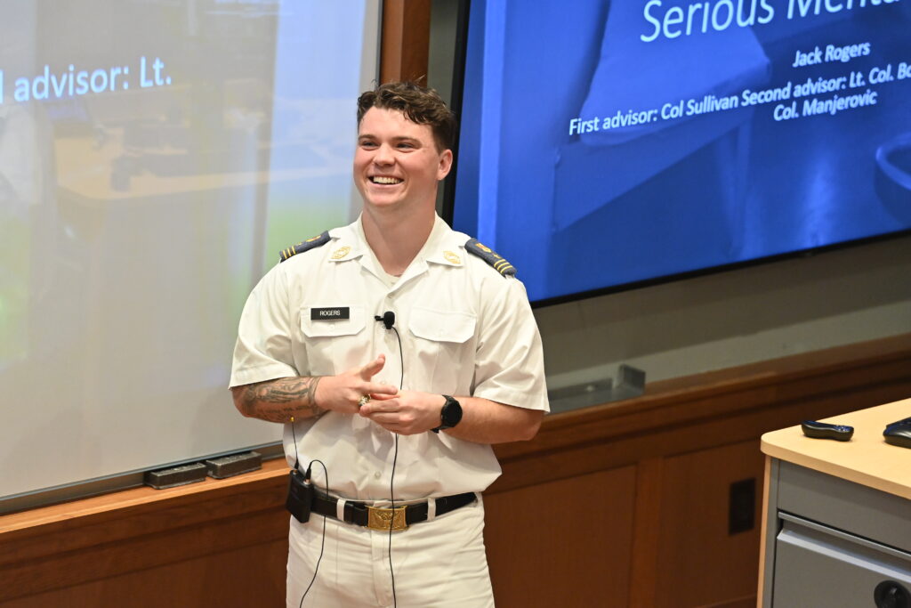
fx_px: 4935
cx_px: 456
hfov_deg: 10.5
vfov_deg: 7.0
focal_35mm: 195
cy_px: 304
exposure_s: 1/200
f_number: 4.5
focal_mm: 195
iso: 5000
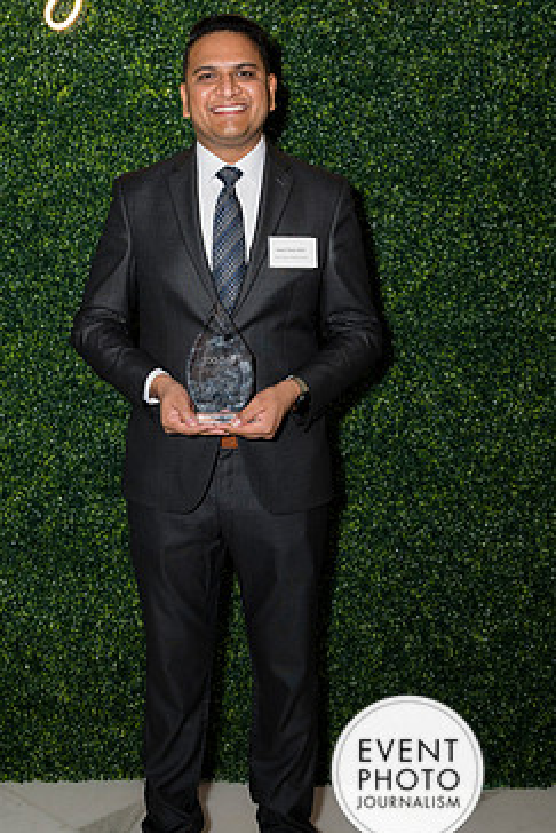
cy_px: 405
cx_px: 215
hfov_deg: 28.6
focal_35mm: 47
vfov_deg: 41.9
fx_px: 1088
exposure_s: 1/160
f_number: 5
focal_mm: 38
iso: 500
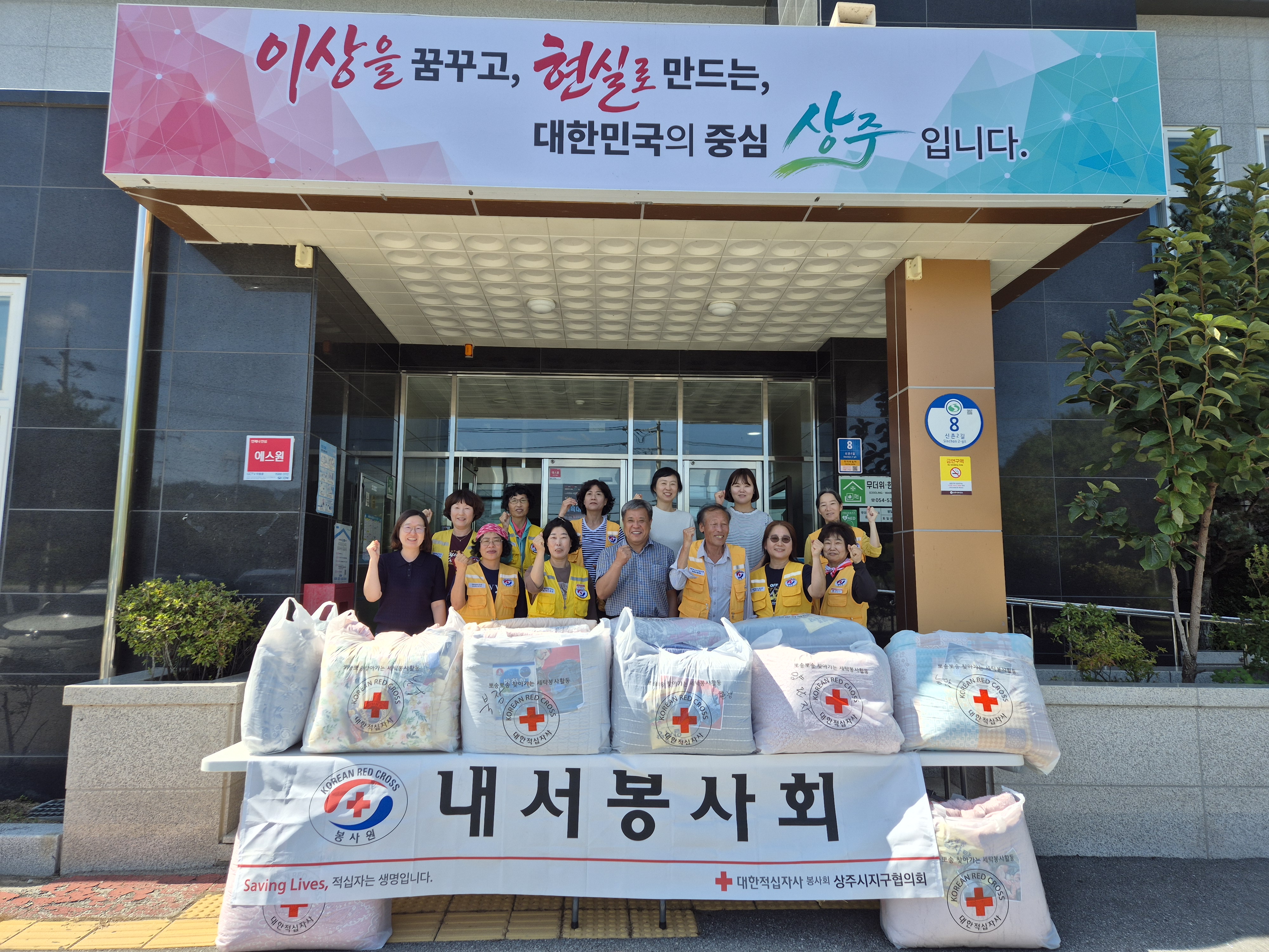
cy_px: 476
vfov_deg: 58.9
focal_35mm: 23
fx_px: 843
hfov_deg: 73.9
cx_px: 634
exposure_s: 1/870
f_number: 1.8
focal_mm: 5.4
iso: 25
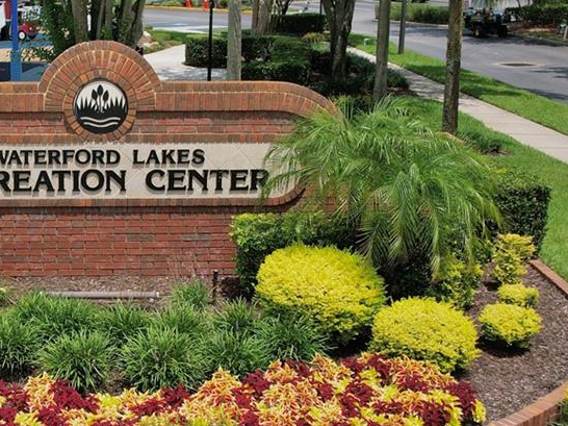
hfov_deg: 30.3
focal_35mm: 62
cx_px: 98
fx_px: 1017
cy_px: 220
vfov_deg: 23.6
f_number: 2.8
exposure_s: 1/2000
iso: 100
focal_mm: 8.38
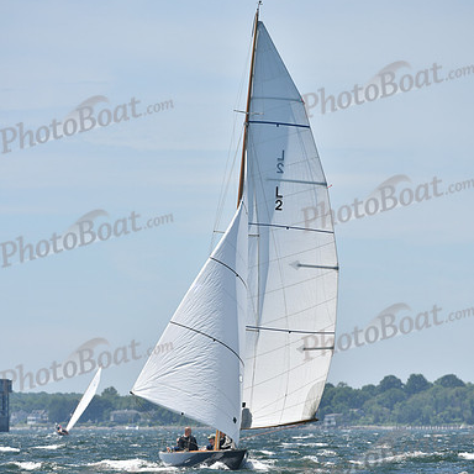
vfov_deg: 4.0
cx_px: 238
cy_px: 283
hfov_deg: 4.0
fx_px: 6754
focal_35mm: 436
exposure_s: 1/1250
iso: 250
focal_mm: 340
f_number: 6.3
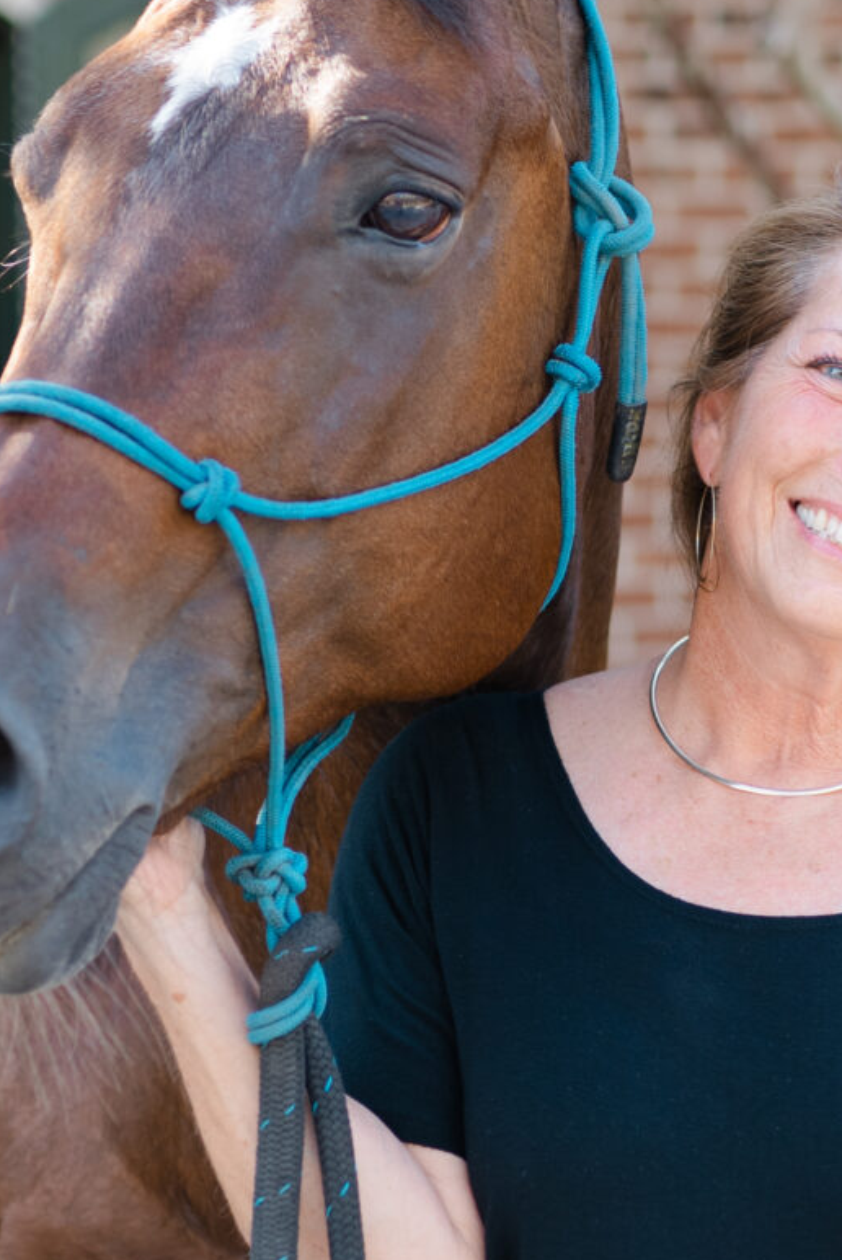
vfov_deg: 17.6
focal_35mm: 116
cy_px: 746
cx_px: 685
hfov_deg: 11.8
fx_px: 4062
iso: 50
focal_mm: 35
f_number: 1.8
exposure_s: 1/500
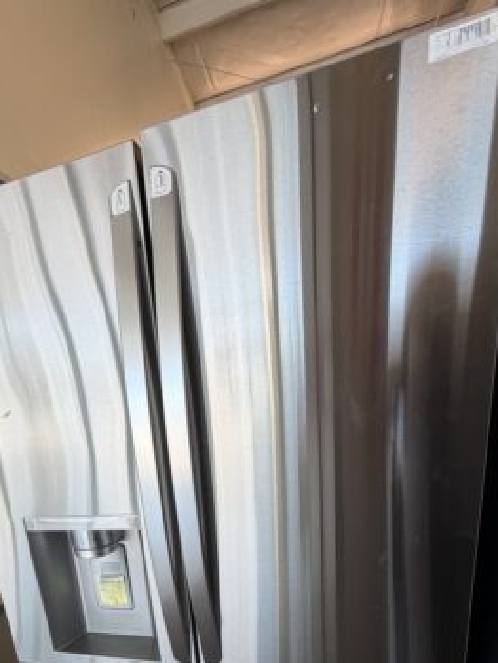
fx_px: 441
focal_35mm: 23
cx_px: 162
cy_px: 527
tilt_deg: -17.9
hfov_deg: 57.5
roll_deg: +8.5
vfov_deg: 67.2
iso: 80
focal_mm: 2.22
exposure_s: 1/121
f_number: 2.2
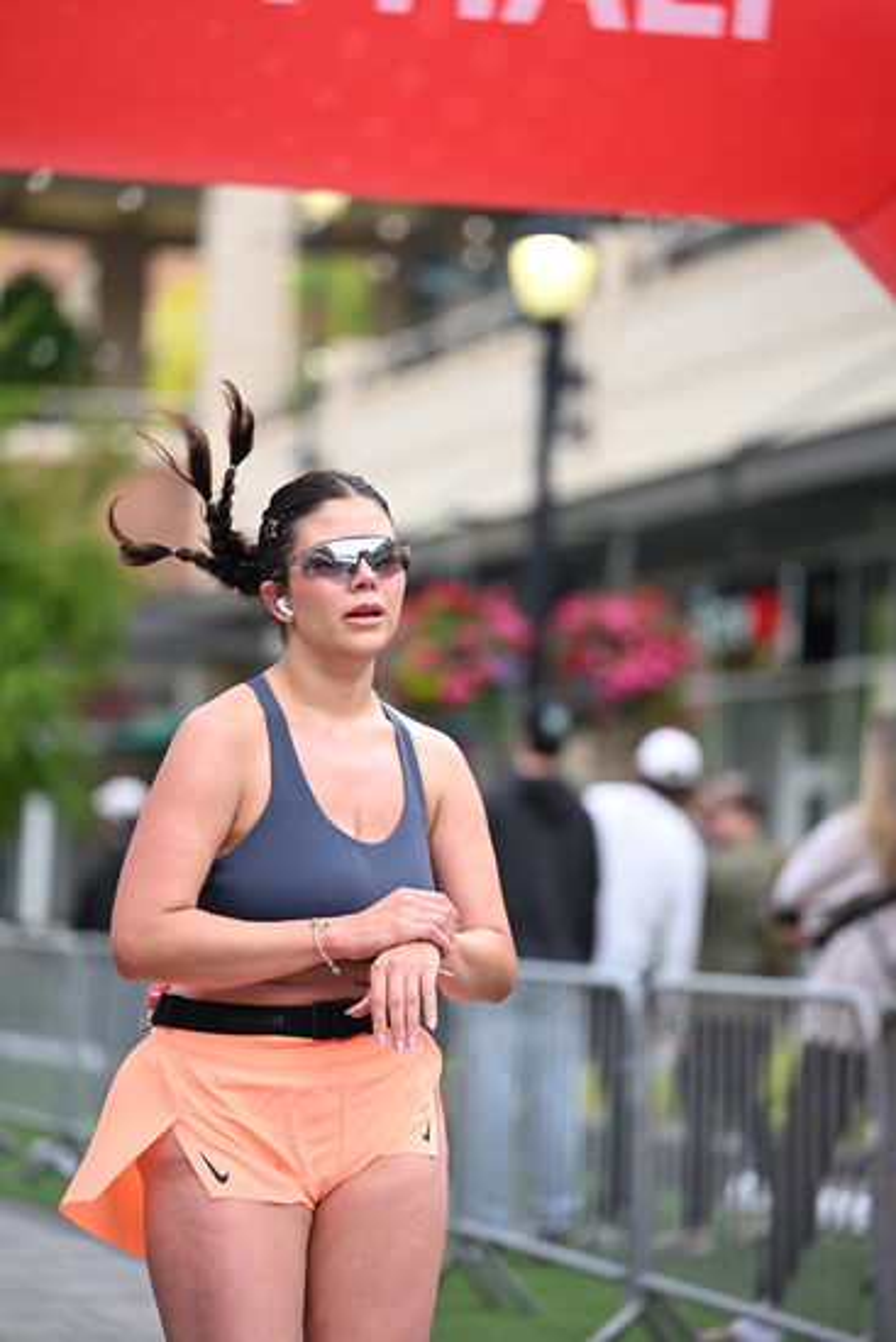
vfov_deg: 15.2
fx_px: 5036
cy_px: 671
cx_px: 448
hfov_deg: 10.2
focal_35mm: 135
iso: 640
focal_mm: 135
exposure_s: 1/1600
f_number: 2.8
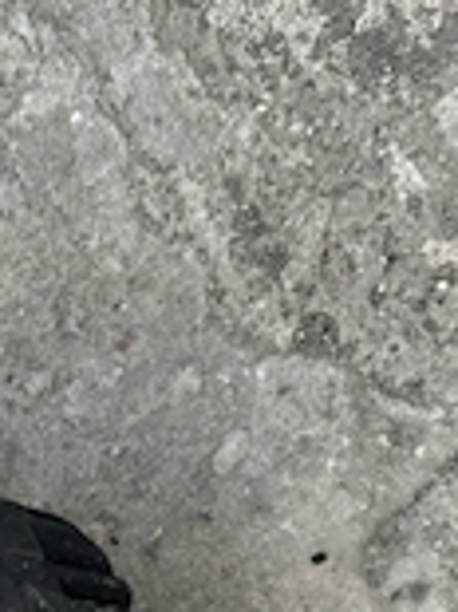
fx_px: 1184
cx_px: -83
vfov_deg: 25.7
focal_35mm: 67
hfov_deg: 20.6
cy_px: 750
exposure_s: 1/165
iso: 40
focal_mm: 5.1
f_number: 1.6
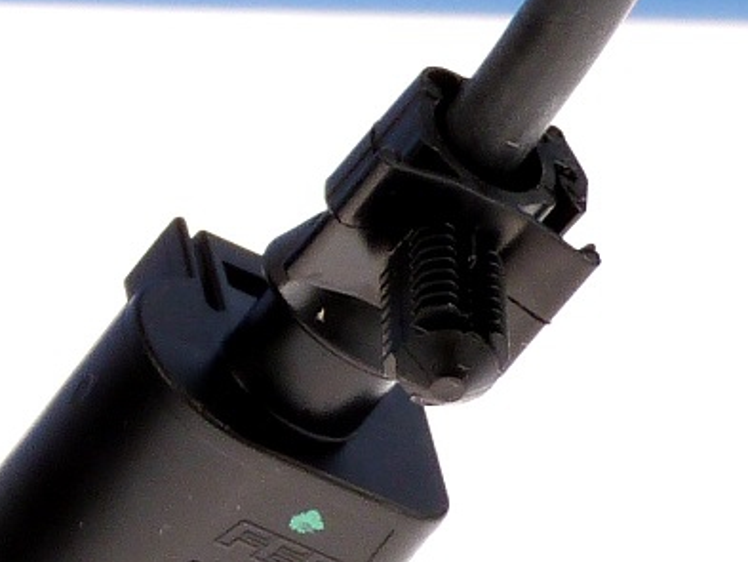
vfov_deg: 2.9
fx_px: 11002
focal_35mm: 509
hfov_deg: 3.9
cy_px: -204
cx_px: -632
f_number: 3.5
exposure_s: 1/60
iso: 100
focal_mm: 18.2
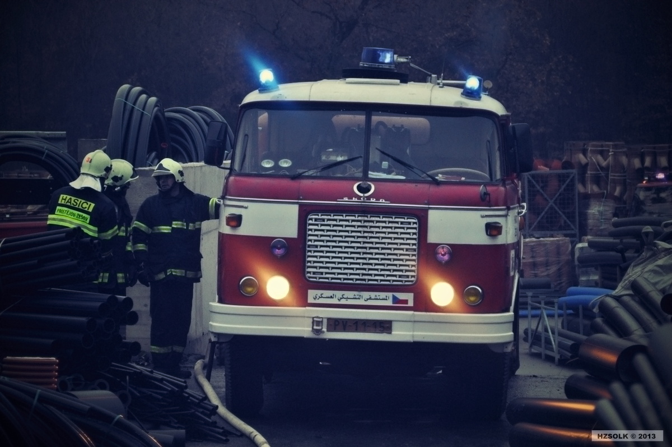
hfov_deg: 10.2
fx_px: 3775
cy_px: 224
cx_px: 336
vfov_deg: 6.8
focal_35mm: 202
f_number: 5.6
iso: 1600
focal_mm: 135
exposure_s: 1/250
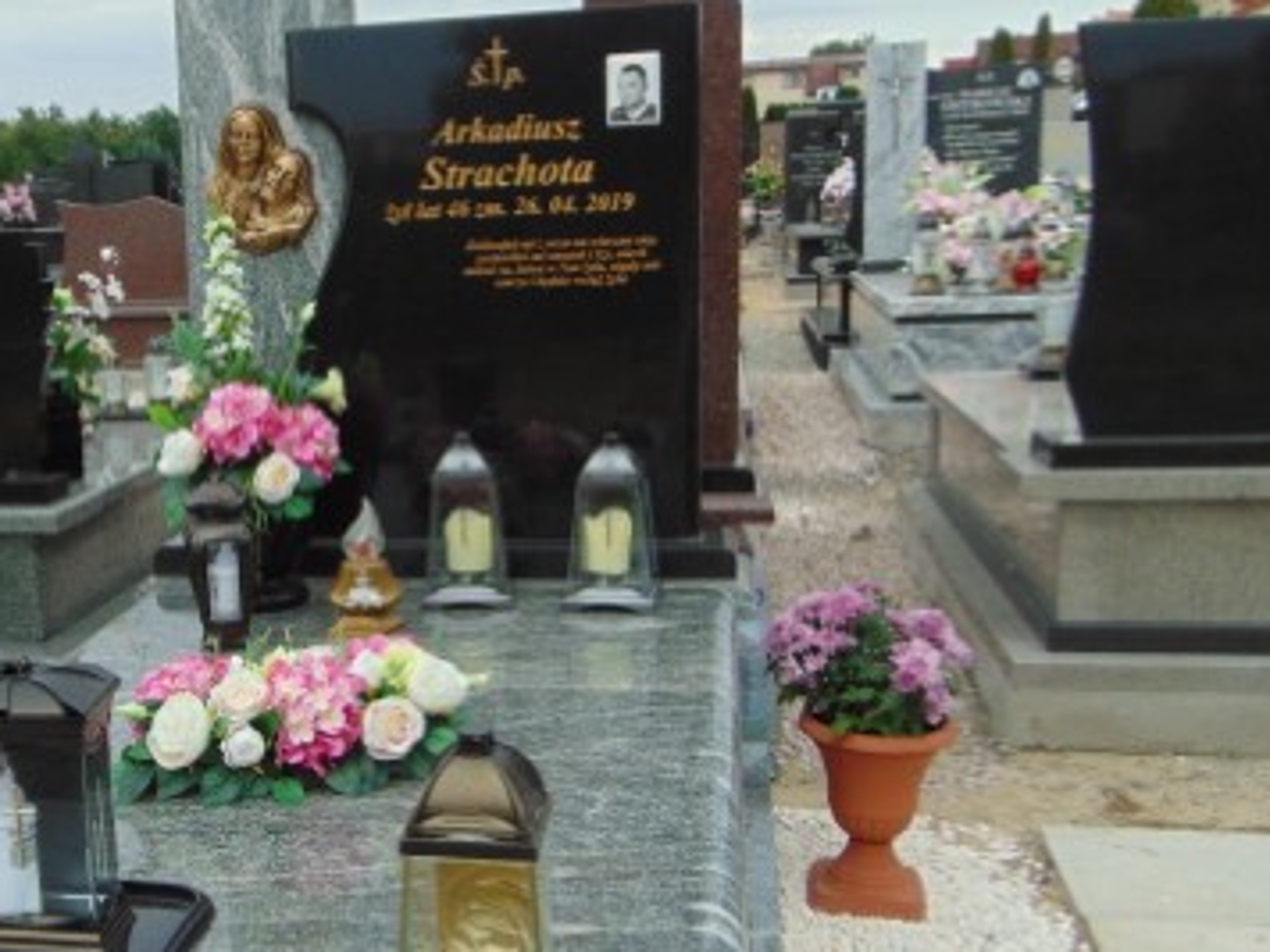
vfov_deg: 32.1
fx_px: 1651
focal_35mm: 45
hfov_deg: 40.5
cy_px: 563
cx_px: 275
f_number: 3
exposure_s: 1/800
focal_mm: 4.5
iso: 80
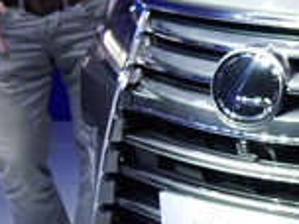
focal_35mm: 168
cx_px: 687
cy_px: 115
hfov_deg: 10.4
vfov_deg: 8.8
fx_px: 1451
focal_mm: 16
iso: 160
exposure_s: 1/200
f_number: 4
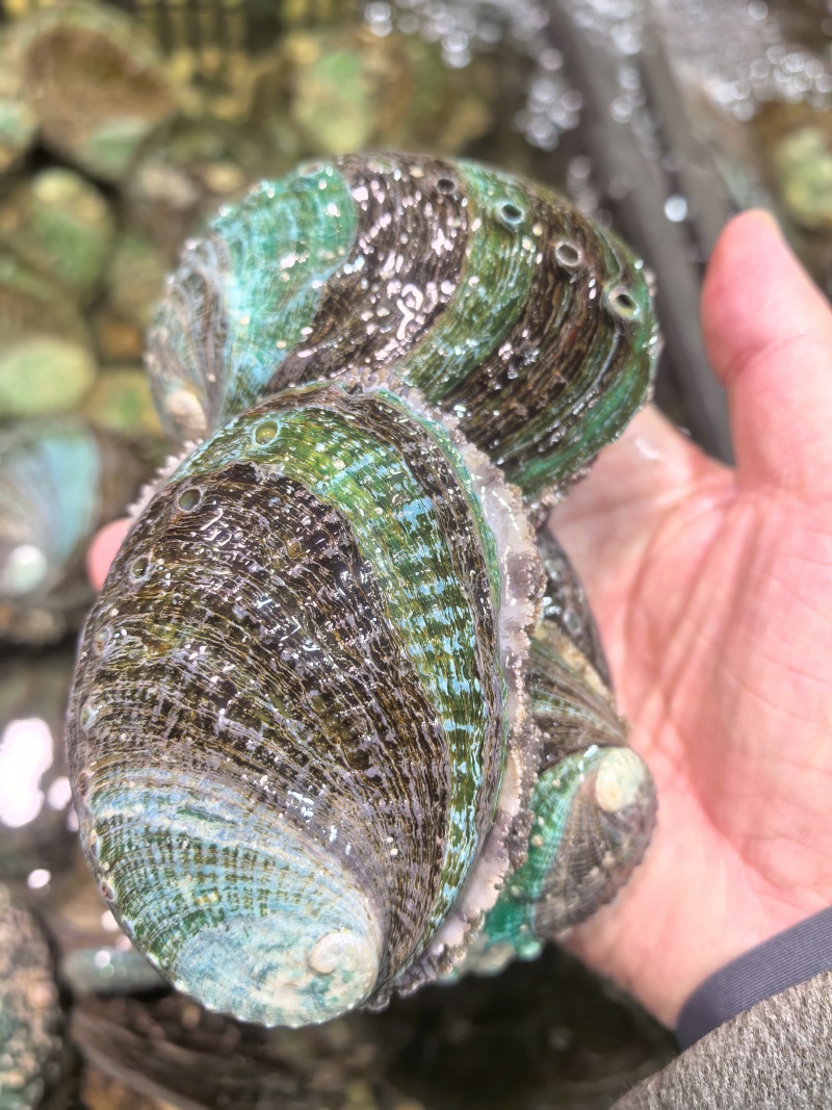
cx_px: 416
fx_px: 865
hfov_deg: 51.3
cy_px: 555
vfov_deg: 65.3
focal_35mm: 27
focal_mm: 8.5
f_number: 2
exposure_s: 1/214
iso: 50
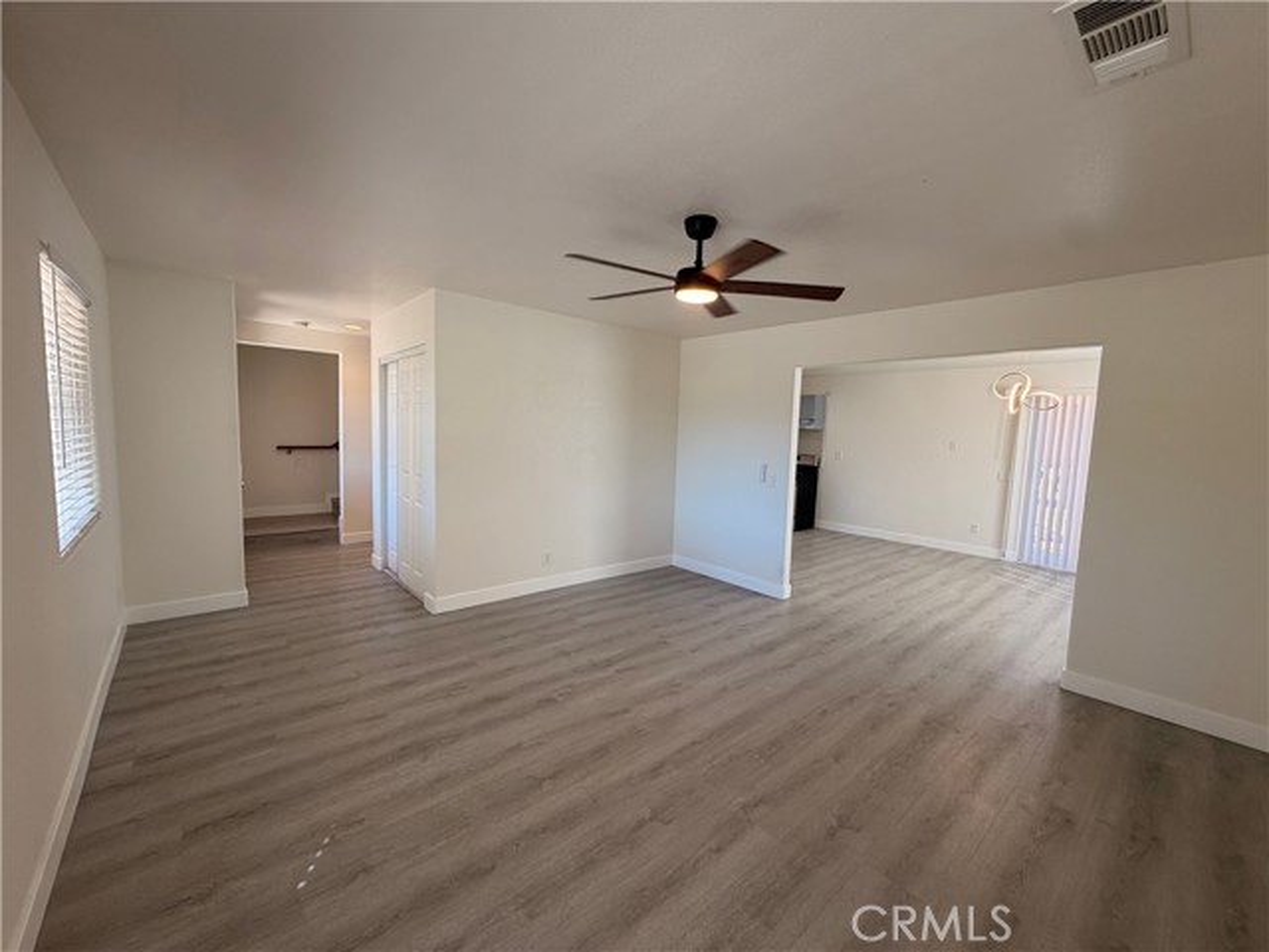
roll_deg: -2.0
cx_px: 634
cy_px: 476
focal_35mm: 14
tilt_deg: -4.9
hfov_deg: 102.1
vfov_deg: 85.7
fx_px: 513
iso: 125
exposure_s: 1/120
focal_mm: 2.22
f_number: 2.2
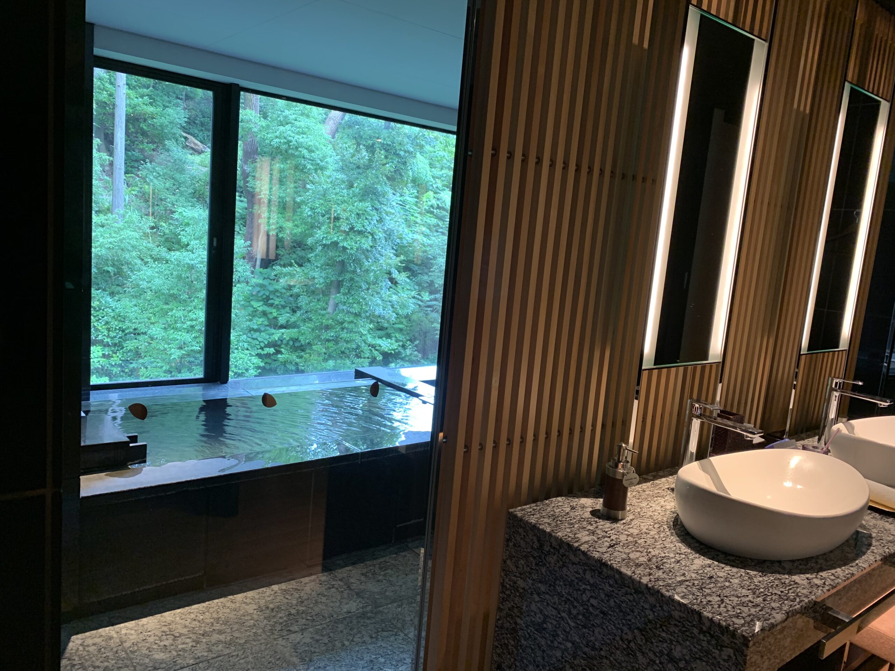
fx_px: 672
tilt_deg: -8.5
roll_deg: -4.7
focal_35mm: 26
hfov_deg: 67.3
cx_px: 448
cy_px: 336
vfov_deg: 53.1
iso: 160
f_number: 1.8
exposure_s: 1/50
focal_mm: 4.25
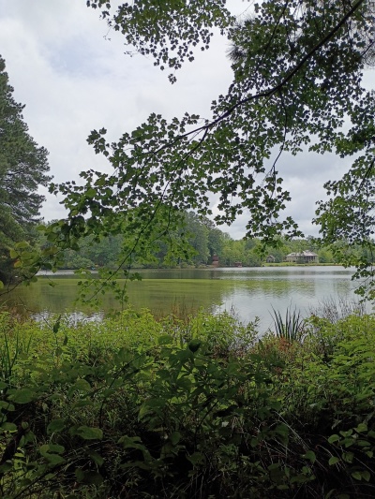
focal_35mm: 29
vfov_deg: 61.6
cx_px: 188
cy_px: 250
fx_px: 419
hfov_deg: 48.2
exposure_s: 1/1401
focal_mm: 4.27
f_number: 1.8
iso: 102
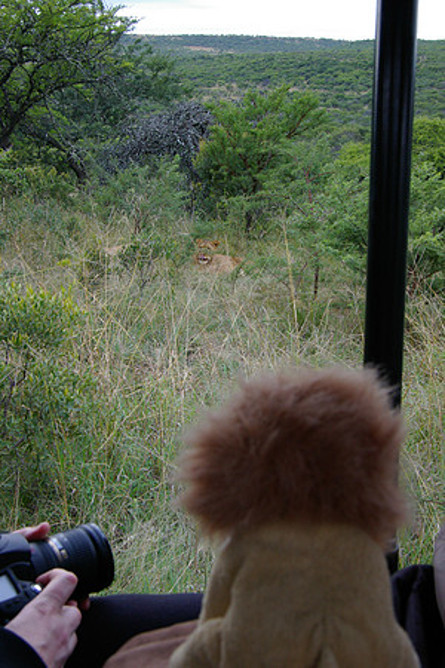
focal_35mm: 46
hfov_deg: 28.9
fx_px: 862
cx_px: 222
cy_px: 334
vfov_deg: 42.3
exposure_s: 1/30
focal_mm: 31
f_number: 11
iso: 400
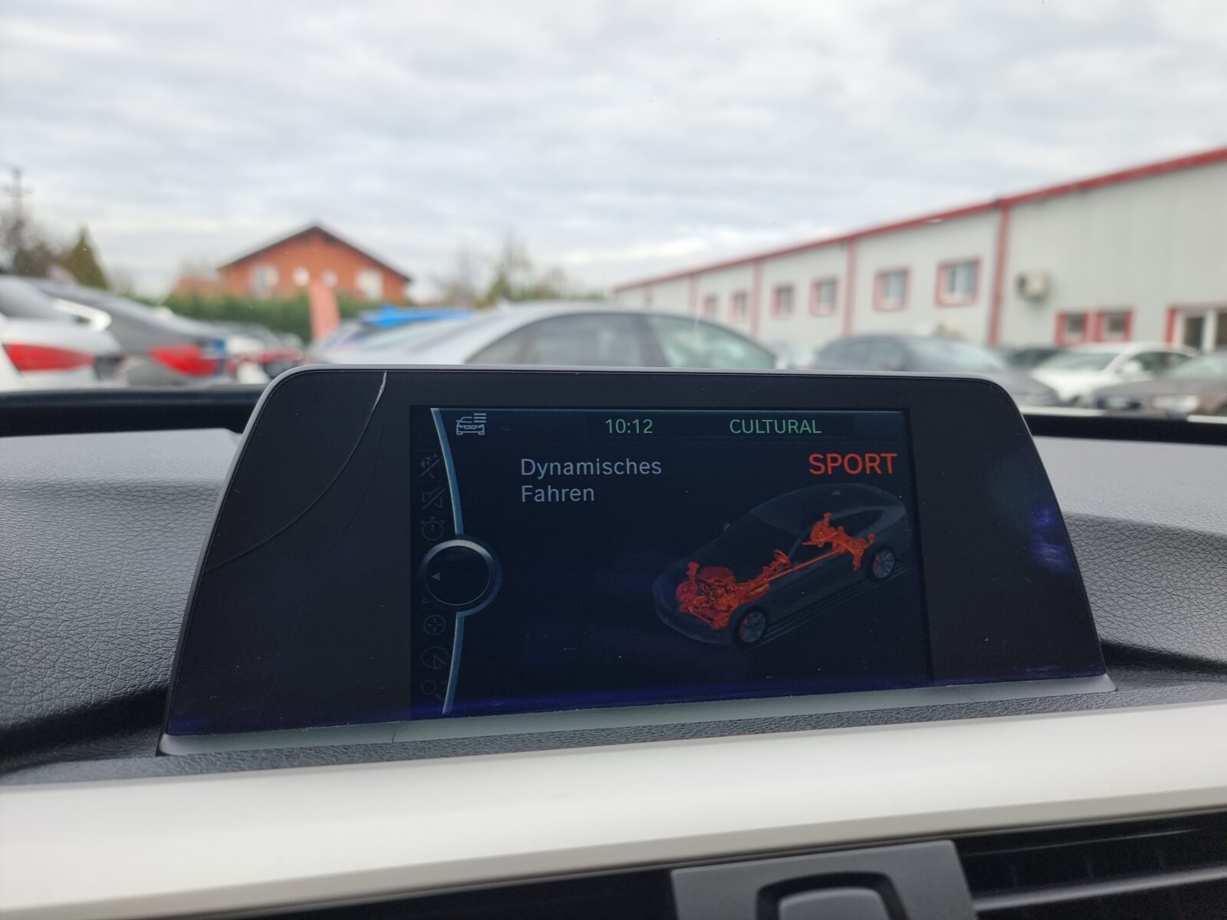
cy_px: 460
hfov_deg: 71.6
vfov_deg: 56.8
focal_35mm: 24
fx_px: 851
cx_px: 614
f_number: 1.8
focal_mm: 6.7
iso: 50
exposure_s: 1/109
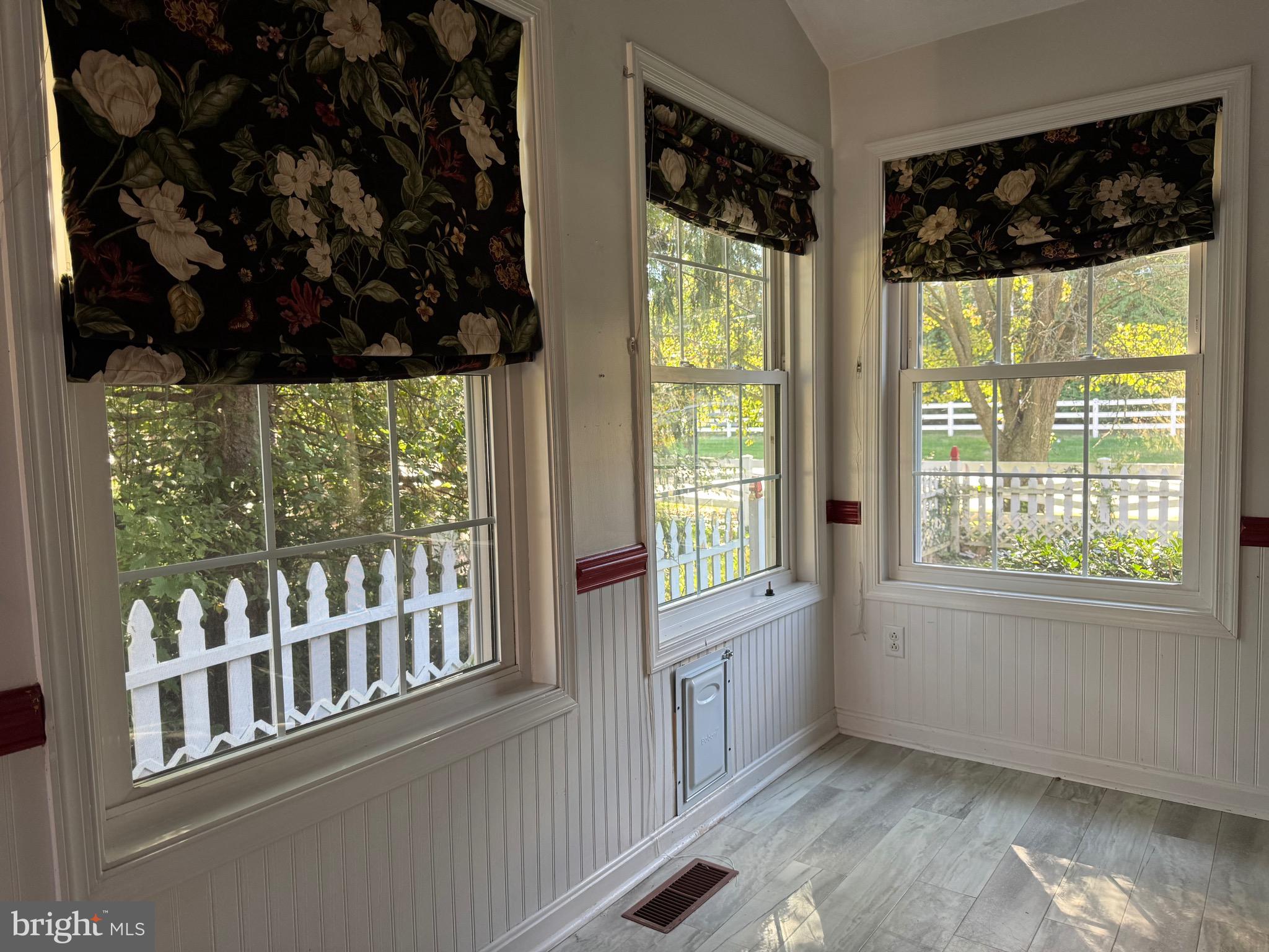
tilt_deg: -4.3
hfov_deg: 71.6
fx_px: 880
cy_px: 476
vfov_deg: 56.8
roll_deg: +1.2
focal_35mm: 24
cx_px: 634
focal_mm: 6.76
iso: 200
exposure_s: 1/121
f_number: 1.78
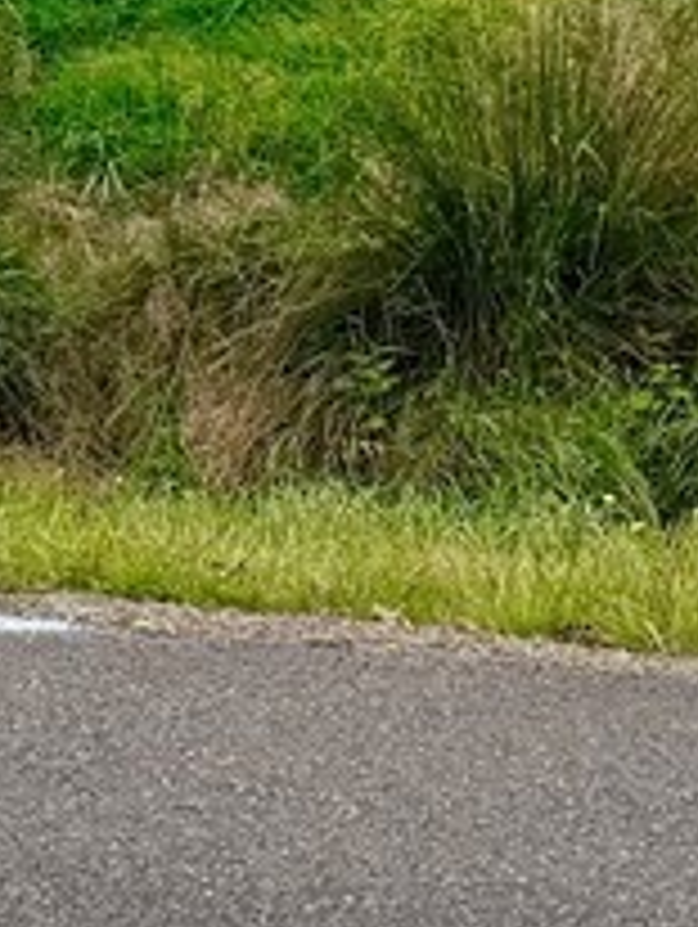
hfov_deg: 7.8
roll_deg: +1.9
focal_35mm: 186
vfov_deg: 10.3
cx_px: -374
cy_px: -392
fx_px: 4990
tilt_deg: -4.5
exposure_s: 1/2801
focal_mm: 6.76
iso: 80
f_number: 1.78
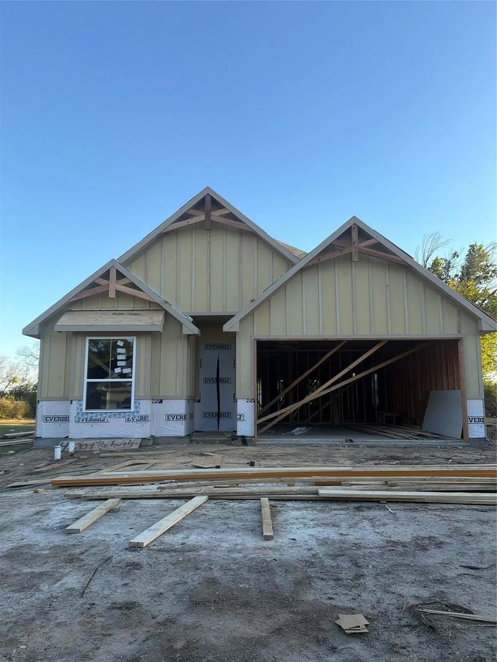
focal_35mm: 24
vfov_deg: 71.6
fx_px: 459
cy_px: 331
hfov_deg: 56.8
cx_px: 248
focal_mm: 6.76
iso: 80
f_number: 1.78
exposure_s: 1/1091
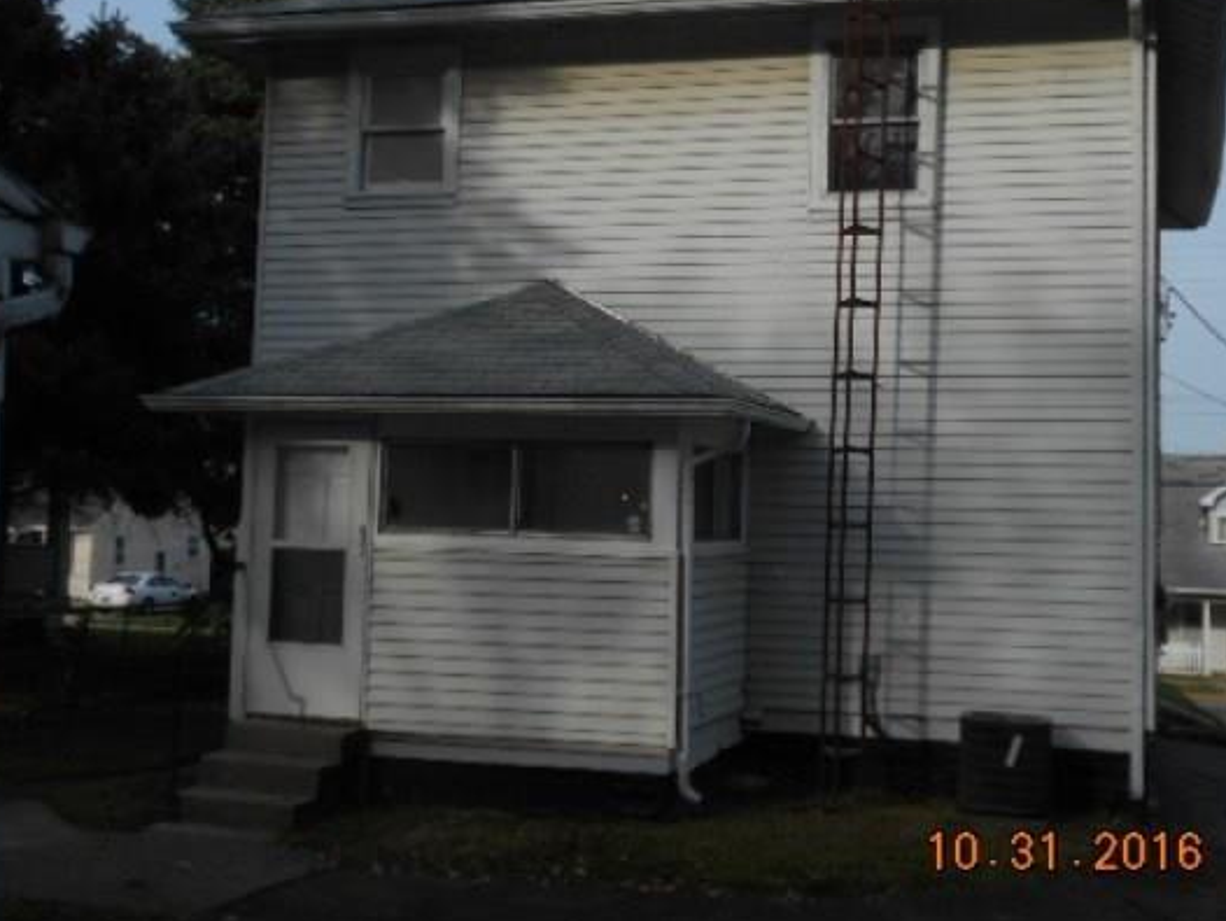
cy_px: 413
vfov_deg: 32.2
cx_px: 713
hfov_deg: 41.9
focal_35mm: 45
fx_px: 1594
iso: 80
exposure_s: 1/1000
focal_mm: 6.7
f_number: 3.9
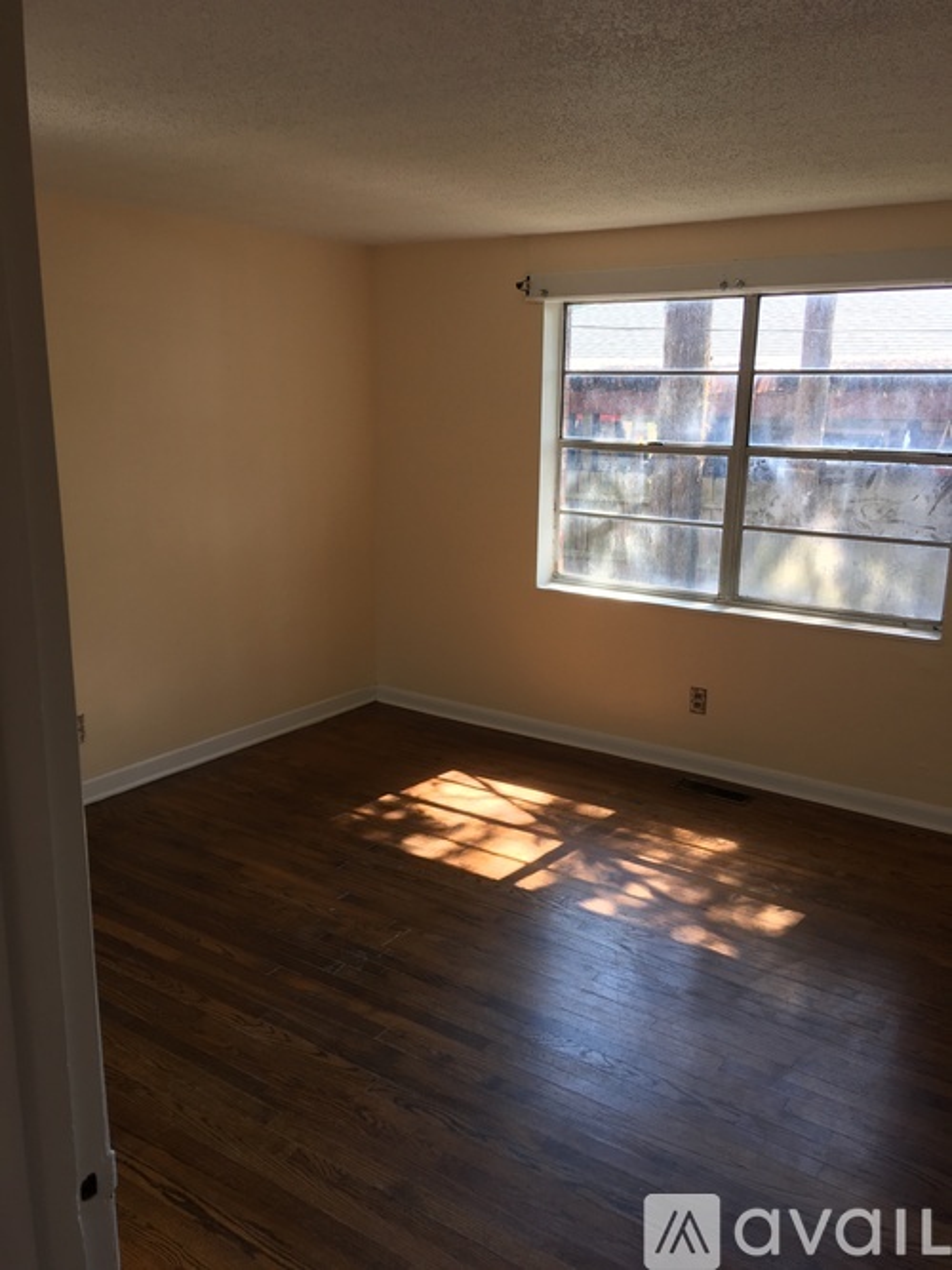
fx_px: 1064
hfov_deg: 48.2
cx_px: 476
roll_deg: +0.0
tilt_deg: -14.0
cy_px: 635
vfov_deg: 61.7
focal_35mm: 29
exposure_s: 1/40
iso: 25
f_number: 2.2
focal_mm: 4.15
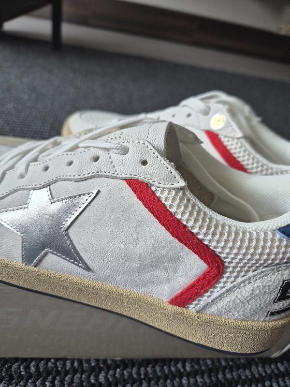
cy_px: 194
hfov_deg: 58.9
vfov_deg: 73.9
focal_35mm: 23
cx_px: 145
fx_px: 257
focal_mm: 5.4
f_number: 1.8
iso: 80
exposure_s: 1/180
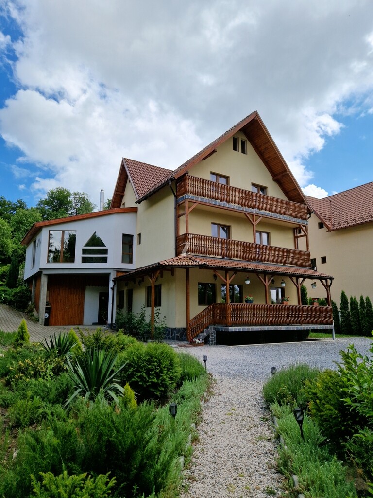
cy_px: 249
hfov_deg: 58.9
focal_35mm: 23
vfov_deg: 73.9
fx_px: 330
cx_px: 186
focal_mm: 5.4
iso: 50
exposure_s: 1/1268
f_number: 1.8
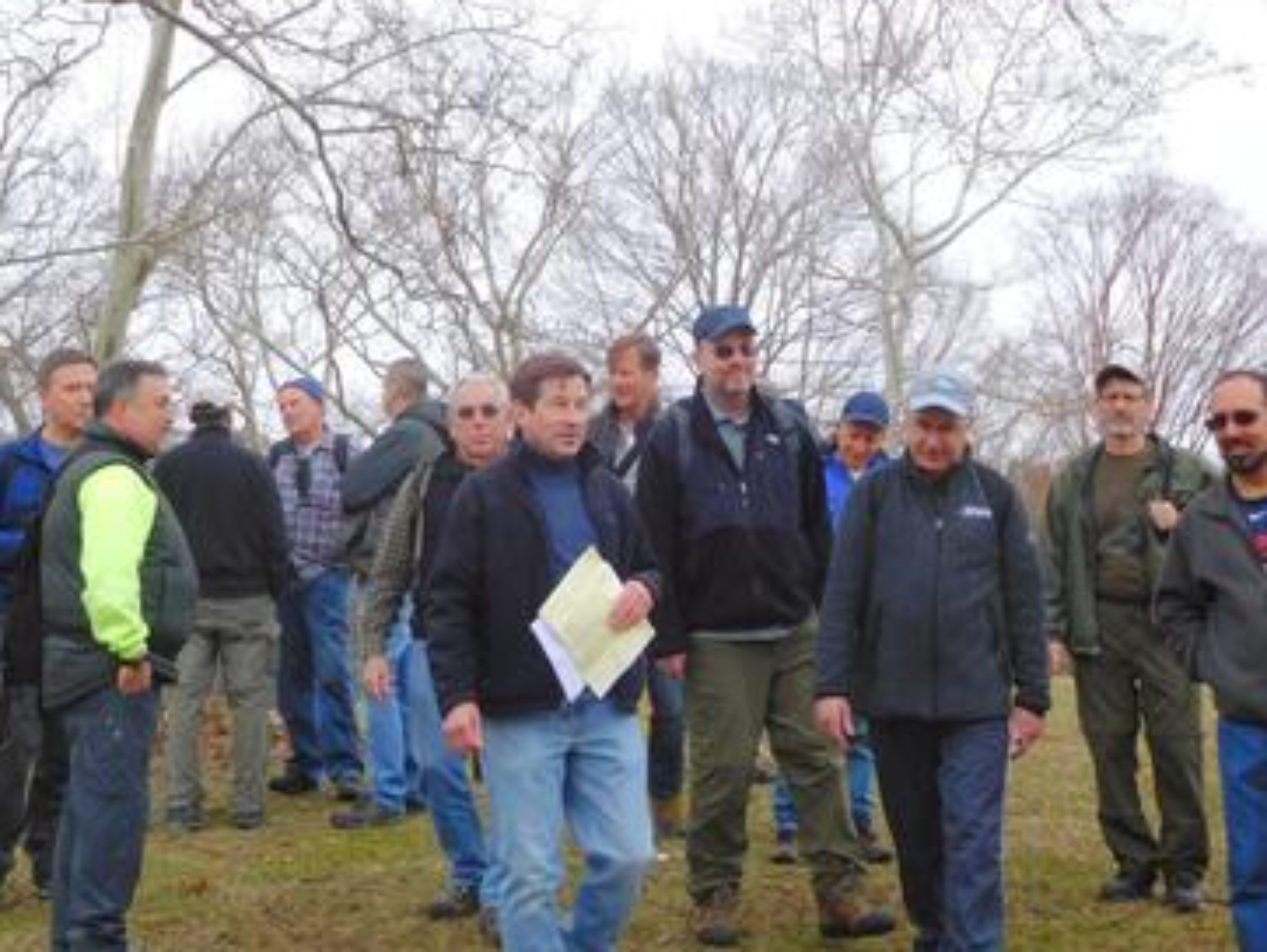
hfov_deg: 28.1
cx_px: 525
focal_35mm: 69
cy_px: 439
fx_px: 2527
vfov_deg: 21.3
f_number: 4.1
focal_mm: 8.9
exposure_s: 1/160
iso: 125
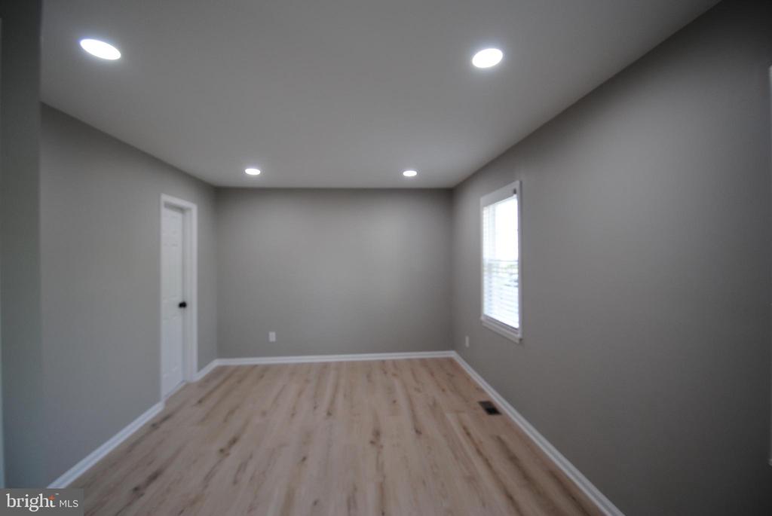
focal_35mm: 15
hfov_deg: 100.3
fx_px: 322
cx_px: 386
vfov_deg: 77.5
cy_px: 258
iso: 200
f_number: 3.5
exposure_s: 1/50
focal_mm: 10
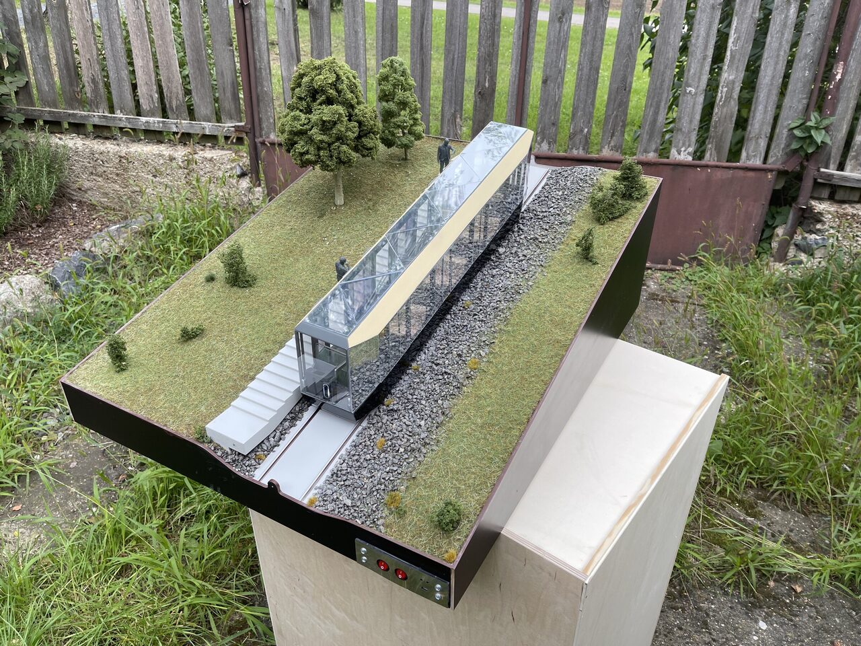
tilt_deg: -29.1
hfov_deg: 67.3
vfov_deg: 53.1
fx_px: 647
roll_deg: -2.8
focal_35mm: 26
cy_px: 323
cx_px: 430
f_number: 1.6
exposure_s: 1/572
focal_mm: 5.1
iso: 32
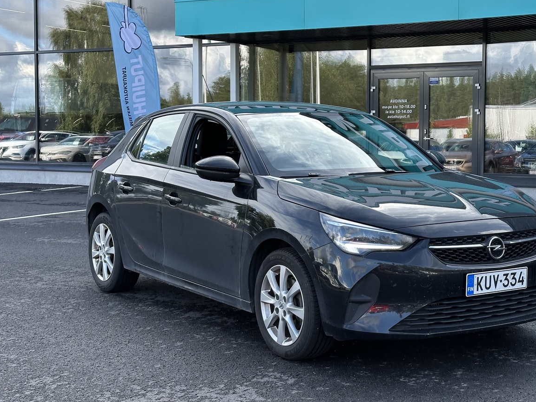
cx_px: 331
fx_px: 929
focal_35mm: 60
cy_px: 180
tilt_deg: -2.2
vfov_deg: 24.4
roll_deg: +0.1
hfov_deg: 32.1
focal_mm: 6.86
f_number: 1.78
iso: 64
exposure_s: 1/810
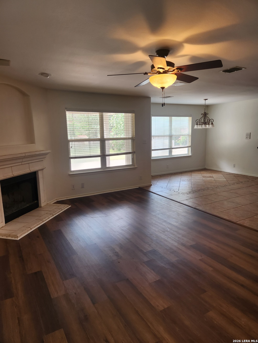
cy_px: 172
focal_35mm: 23
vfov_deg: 73.9
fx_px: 229
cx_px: 129
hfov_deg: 58.9
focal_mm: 5.4
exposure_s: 1/180
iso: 100
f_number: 1.8
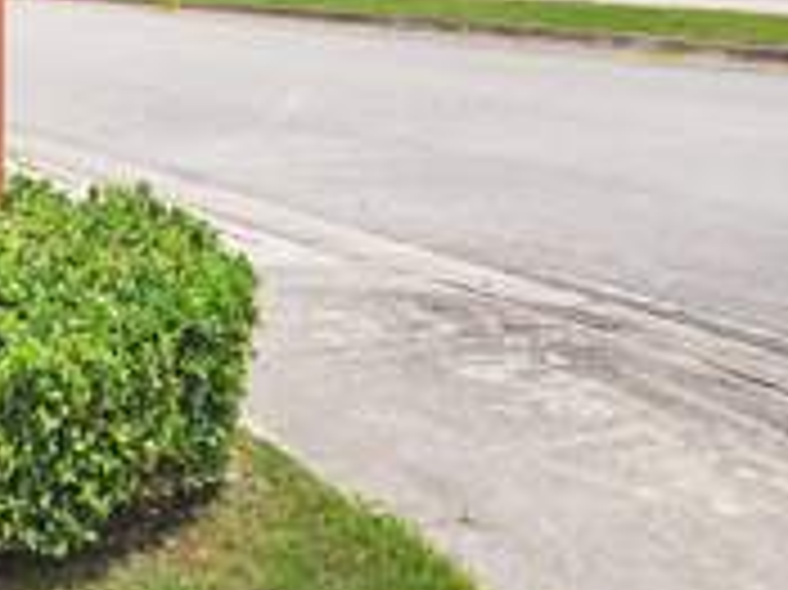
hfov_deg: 26.0
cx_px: -252
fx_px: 1433
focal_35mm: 63
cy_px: 32
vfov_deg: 22.5
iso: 12
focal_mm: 6.4
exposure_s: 1/976
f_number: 1.8
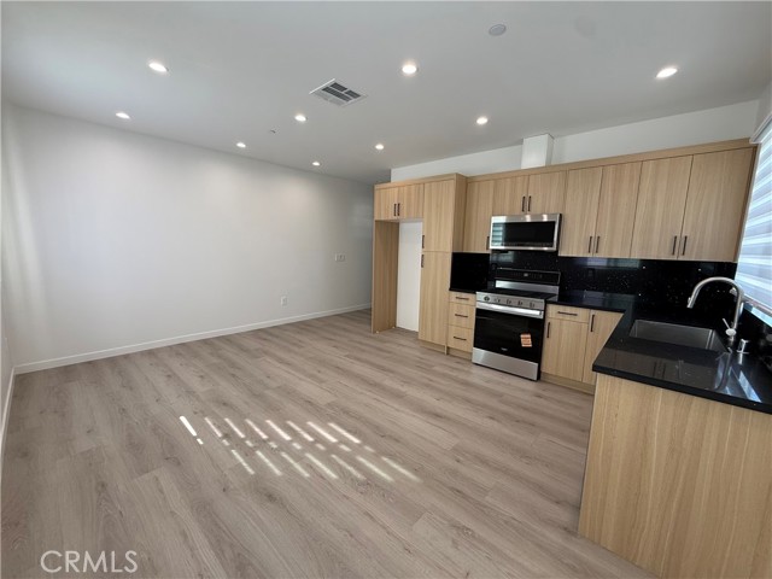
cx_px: 386
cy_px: 290
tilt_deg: -8.6
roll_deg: -1.7
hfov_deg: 102.1
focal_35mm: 14
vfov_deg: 85.7
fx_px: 312
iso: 64
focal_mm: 2.22
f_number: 2.2
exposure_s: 1/99
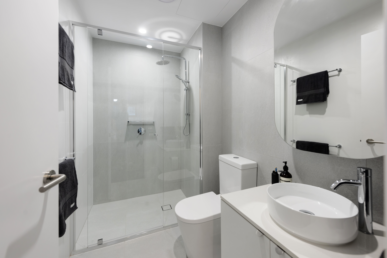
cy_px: 129
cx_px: 194
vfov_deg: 81.2
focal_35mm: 14
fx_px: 151
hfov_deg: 104.2
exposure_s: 1/2.5
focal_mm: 14
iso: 250
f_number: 6.3
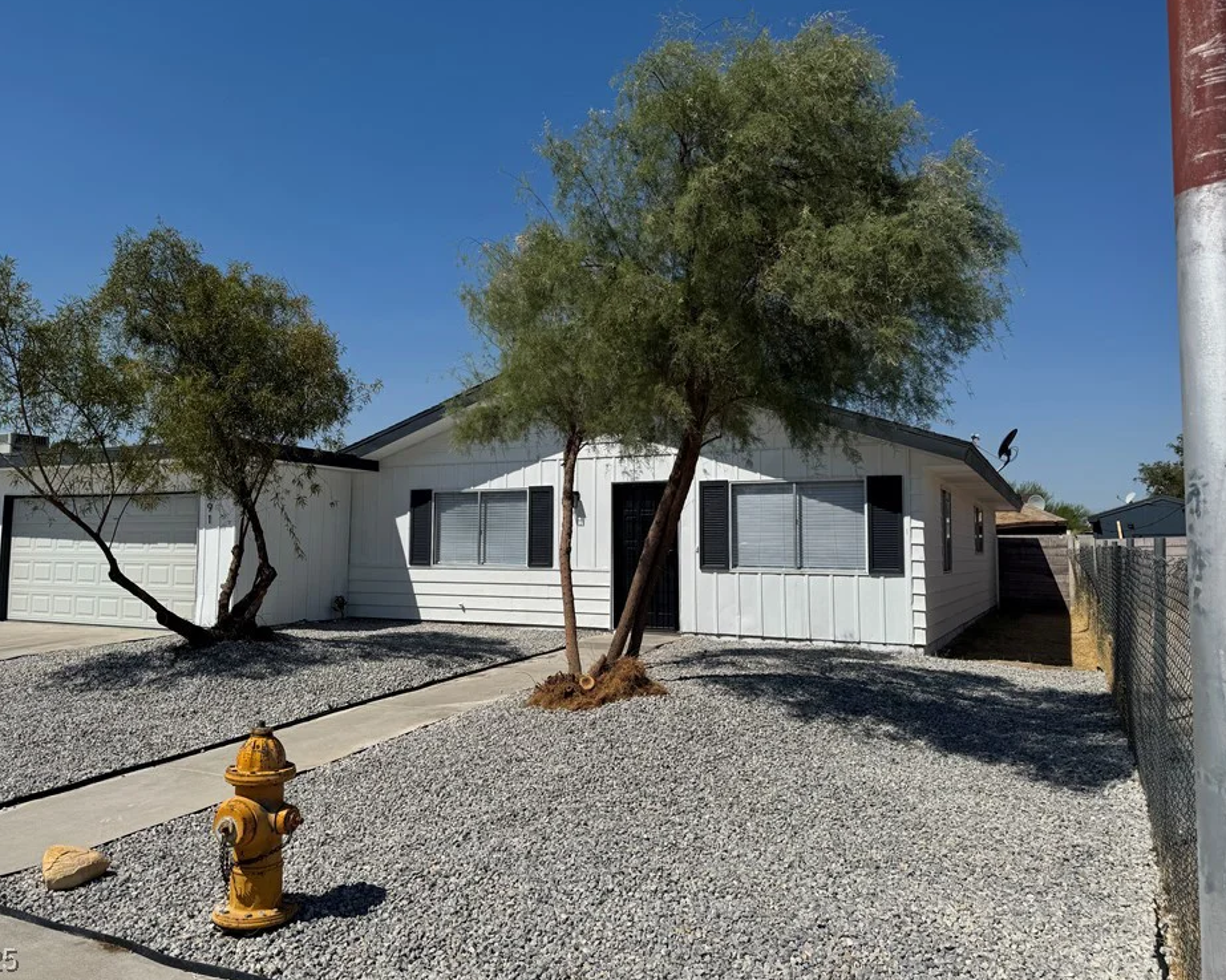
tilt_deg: +3.5
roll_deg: -0.8
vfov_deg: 54.9
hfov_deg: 65.9
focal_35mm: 26
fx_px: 943
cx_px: 563
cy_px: 479
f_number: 1.78
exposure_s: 1/10417
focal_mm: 6.76
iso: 80
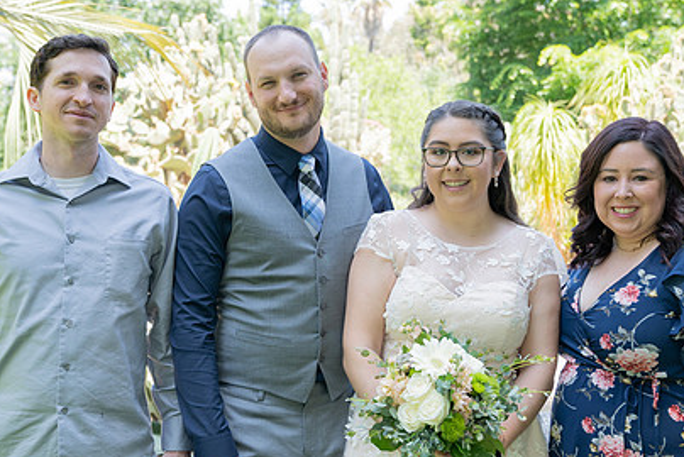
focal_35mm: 56
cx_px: 371
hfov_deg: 35.6
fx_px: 1065
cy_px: 228
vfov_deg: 24.2
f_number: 4
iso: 250
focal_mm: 39
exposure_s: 1/250
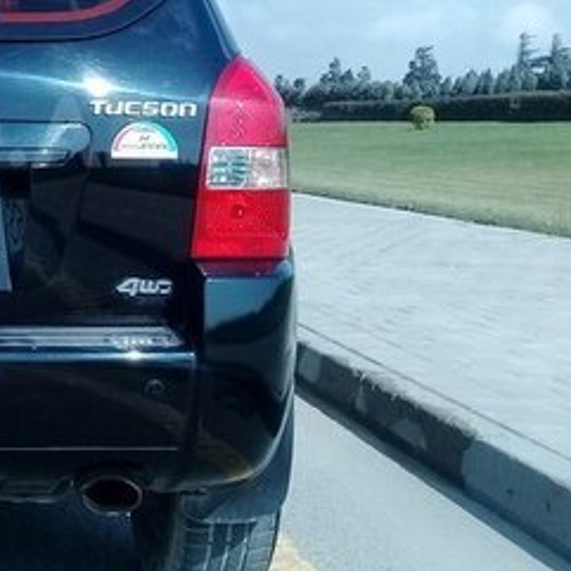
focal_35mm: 75
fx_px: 1400
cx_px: -83
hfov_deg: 21.7
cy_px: 131
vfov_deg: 22.8
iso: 64
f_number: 2.2
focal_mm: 3.3
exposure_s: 1/1241
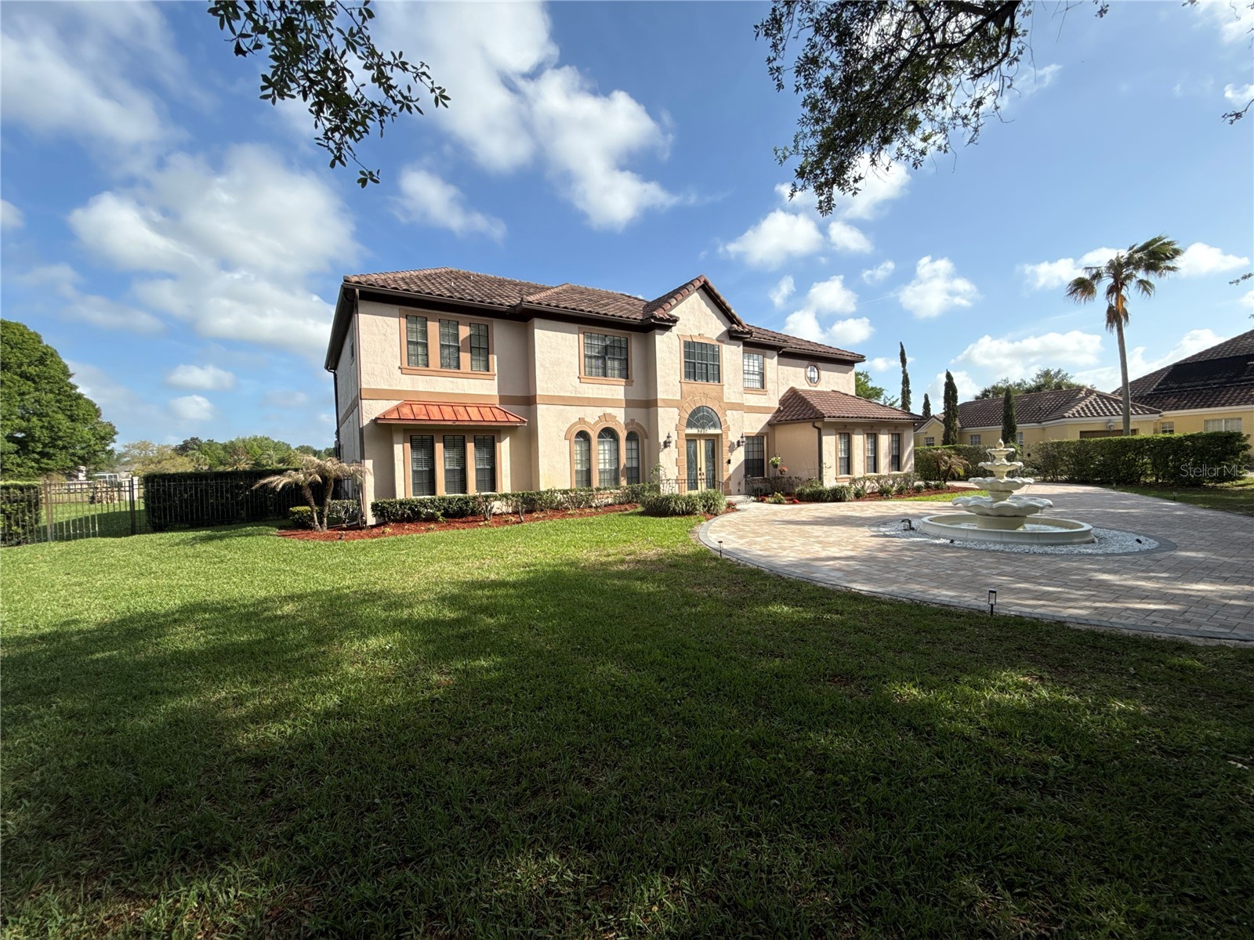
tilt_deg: -0.1
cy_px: 470
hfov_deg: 102.1
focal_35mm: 14
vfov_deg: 85.7
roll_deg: +2.2
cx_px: 627
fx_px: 507
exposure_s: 1/1795
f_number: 2.2
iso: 50
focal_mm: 2.22
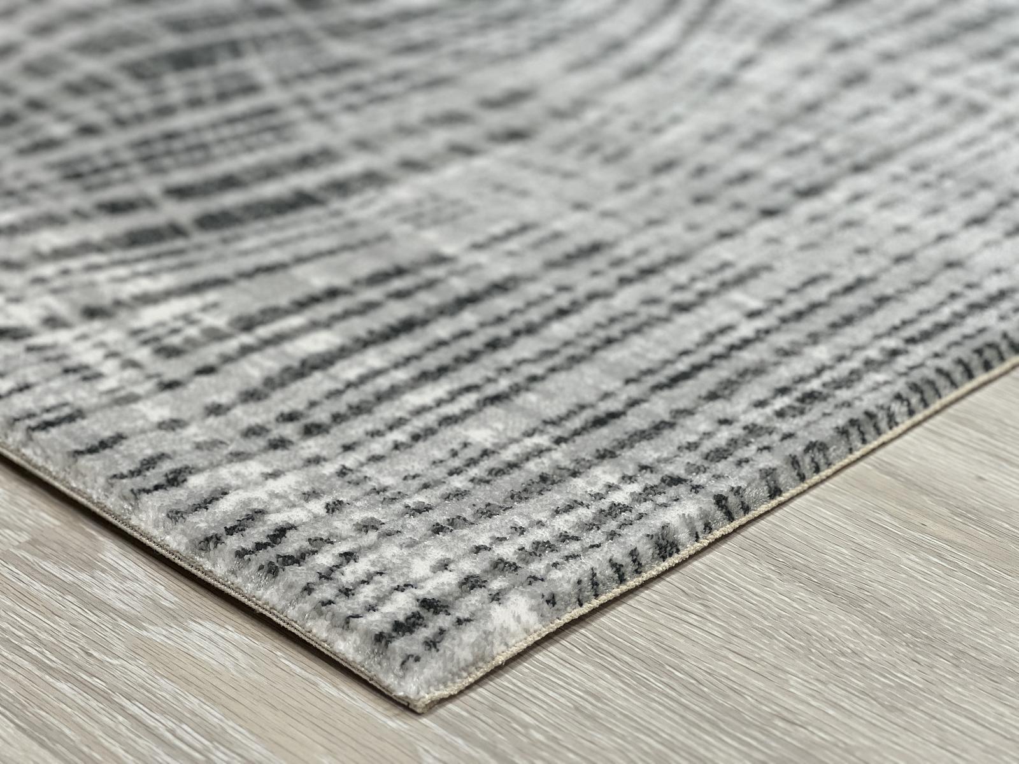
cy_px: 382
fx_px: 2267
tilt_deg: -29.7
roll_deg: +1.5
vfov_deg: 19.1
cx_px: 510
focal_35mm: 77
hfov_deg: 25.3
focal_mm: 9
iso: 125
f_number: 2.8
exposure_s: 1/100
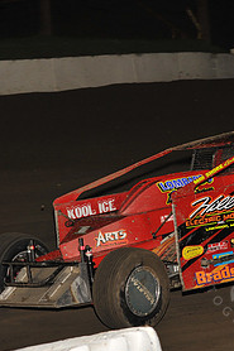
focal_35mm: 167
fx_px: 1630
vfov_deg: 12.3
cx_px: 276
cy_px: 143
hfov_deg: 8.1
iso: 640
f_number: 7.1
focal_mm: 80
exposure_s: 1/320
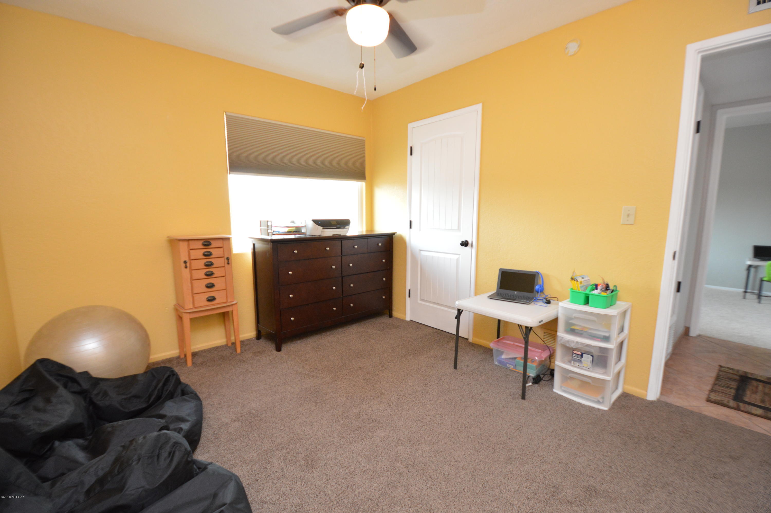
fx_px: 321
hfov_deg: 100.4
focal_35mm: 15
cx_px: 386
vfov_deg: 77.2
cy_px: 256
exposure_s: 1/60
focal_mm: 10
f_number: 3.5
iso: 1000
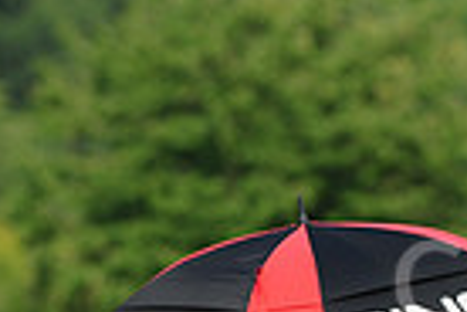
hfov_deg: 1.6
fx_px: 16383
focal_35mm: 1263
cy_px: 488
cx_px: 839
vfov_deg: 1.1
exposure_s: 1/2500
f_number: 6.3
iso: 200
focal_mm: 300
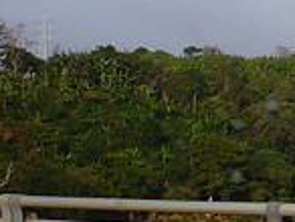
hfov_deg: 16.3
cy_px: -23
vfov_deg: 13.1
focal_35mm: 111
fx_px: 948
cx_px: 434
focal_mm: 4.9
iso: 100
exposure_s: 1/320
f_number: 3.3
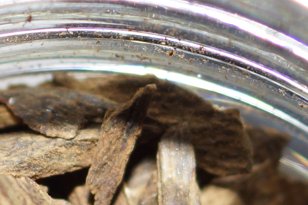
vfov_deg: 4.2
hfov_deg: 6.4
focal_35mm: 323
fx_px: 2763
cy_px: 457
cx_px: 77
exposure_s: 1/160
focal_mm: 30
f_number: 4
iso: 100
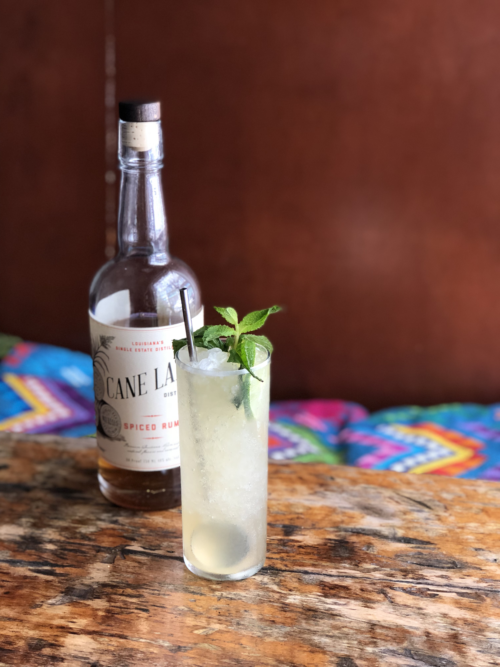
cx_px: 250
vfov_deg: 33.8
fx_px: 1098
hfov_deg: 25.7
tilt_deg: -19.2
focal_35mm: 57
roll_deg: +1.0
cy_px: 334
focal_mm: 6.6
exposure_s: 1/60
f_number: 2.8
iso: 64
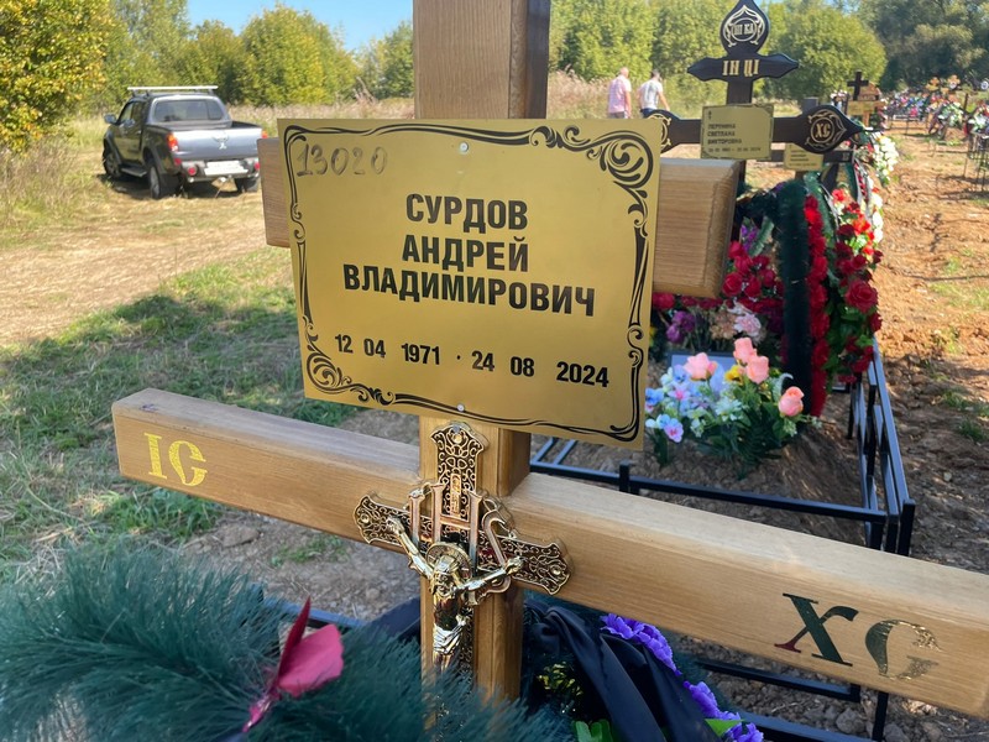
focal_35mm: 26
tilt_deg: -20.6
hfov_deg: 67.3
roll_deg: +0.9
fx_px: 743
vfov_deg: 53.1
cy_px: 371
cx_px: 494
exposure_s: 1/425
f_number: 1.6
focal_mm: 4.2
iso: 32
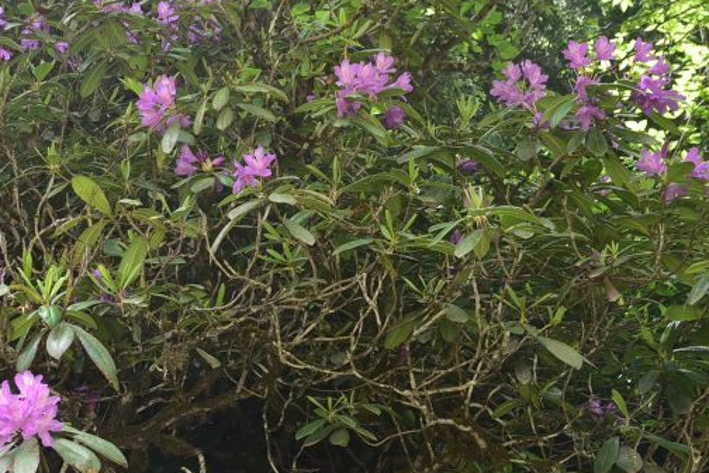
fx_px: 2540
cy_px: 241
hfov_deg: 15.8
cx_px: 166
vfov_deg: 10.6
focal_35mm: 129
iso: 320
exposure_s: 1/125
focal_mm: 50
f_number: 7.1
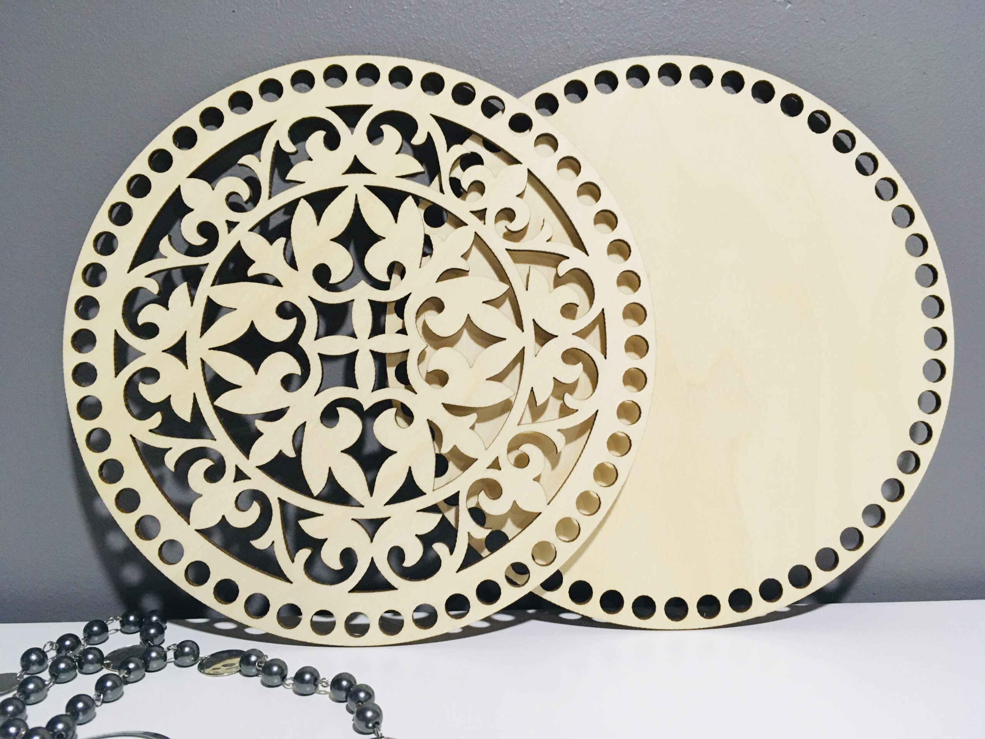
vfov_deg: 48.2
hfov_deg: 61.7
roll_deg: +0.0
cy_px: 370
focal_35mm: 29
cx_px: 492
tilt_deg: -8.7
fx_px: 825
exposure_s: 1/33
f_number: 2.2
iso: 200
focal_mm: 4.15
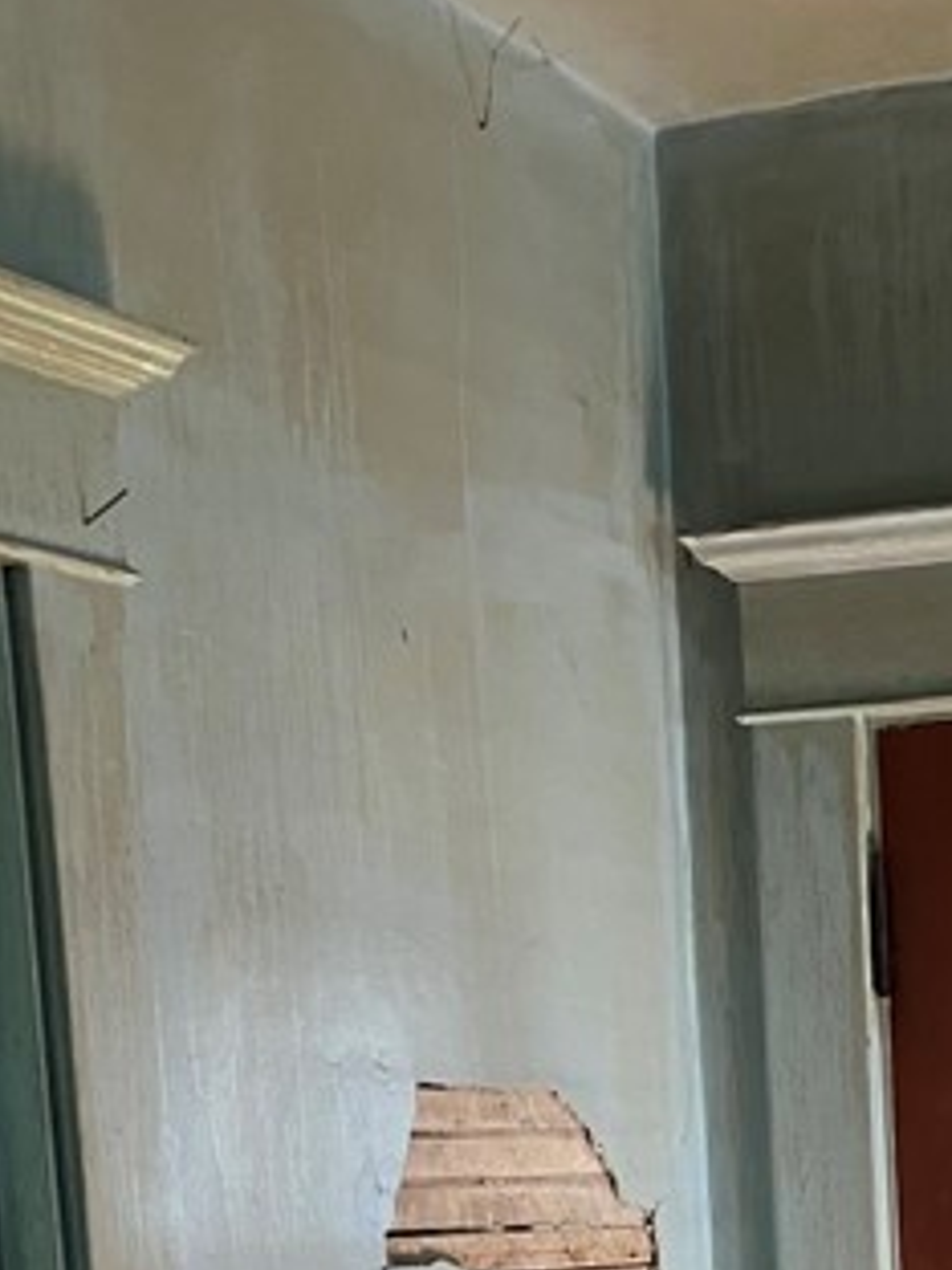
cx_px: 968
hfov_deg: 15.7
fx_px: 3374
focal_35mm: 92
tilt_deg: -6.6
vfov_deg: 19.8
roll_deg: +2.4
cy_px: 1579
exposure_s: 1/60
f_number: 1.8
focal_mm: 3.99
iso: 100
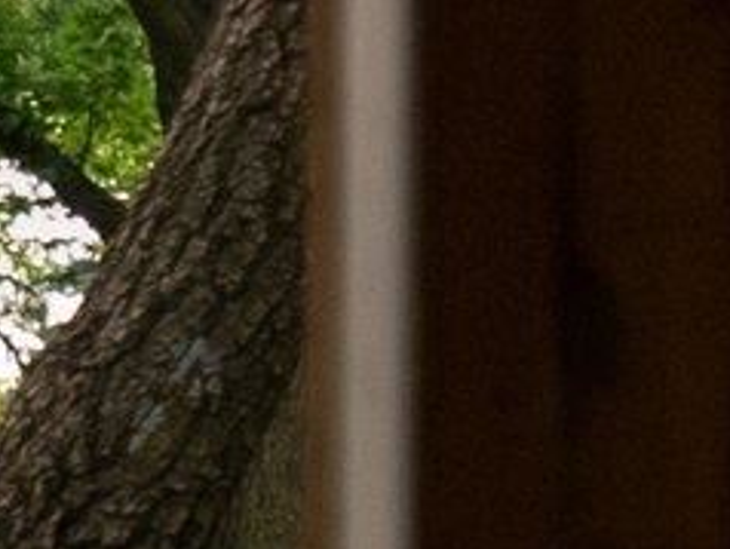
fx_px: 9077
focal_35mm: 430
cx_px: -2328
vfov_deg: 3.5
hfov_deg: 4.2
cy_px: 228
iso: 500
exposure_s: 1/160
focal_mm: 35
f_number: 4
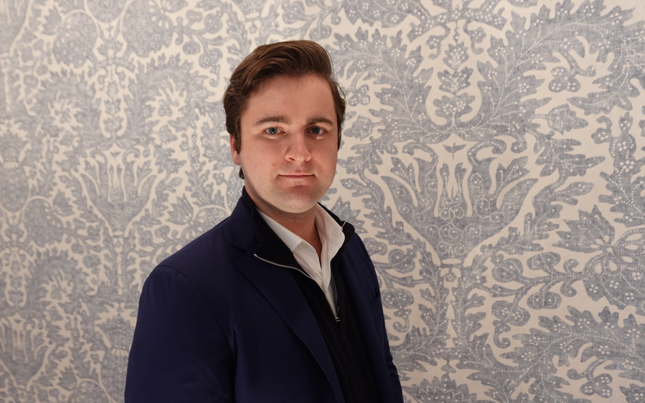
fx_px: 387
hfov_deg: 79.7
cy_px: 202
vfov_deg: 55.1
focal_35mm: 22
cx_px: 324
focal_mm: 8.23
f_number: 2.5
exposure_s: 1/100
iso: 640
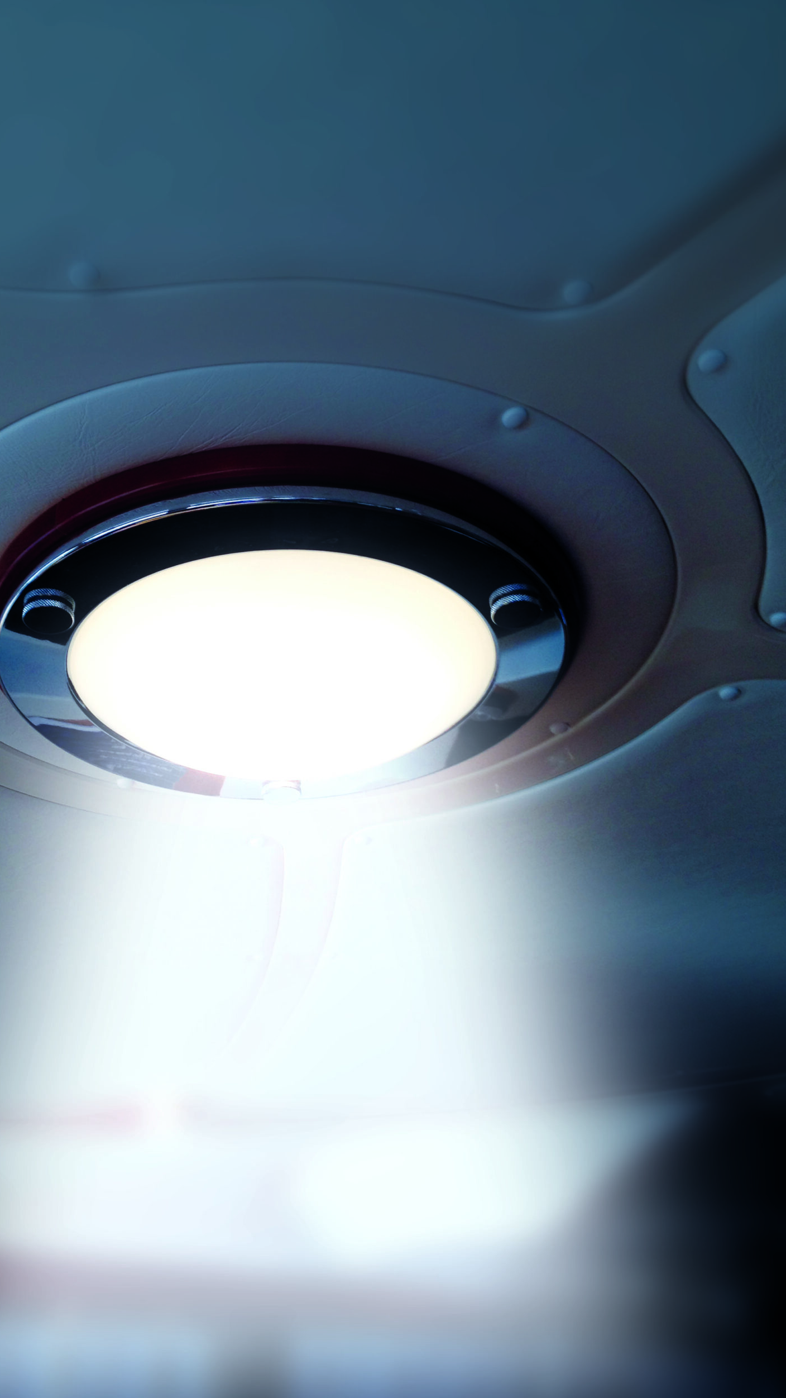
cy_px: 701
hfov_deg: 30.3
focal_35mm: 39
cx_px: 291
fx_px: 1445
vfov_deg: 51.6
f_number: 2.4
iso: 64
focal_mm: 4.28
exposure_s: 1/40
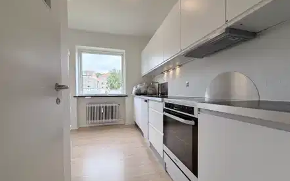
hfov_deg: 101.4
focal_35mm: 15
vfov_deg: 74.8
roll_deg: -0.3
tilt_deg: -0.5
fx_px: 119
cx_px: 145
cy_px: 95
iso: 64
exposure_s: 1/216
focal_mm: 2.22
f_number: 2.2
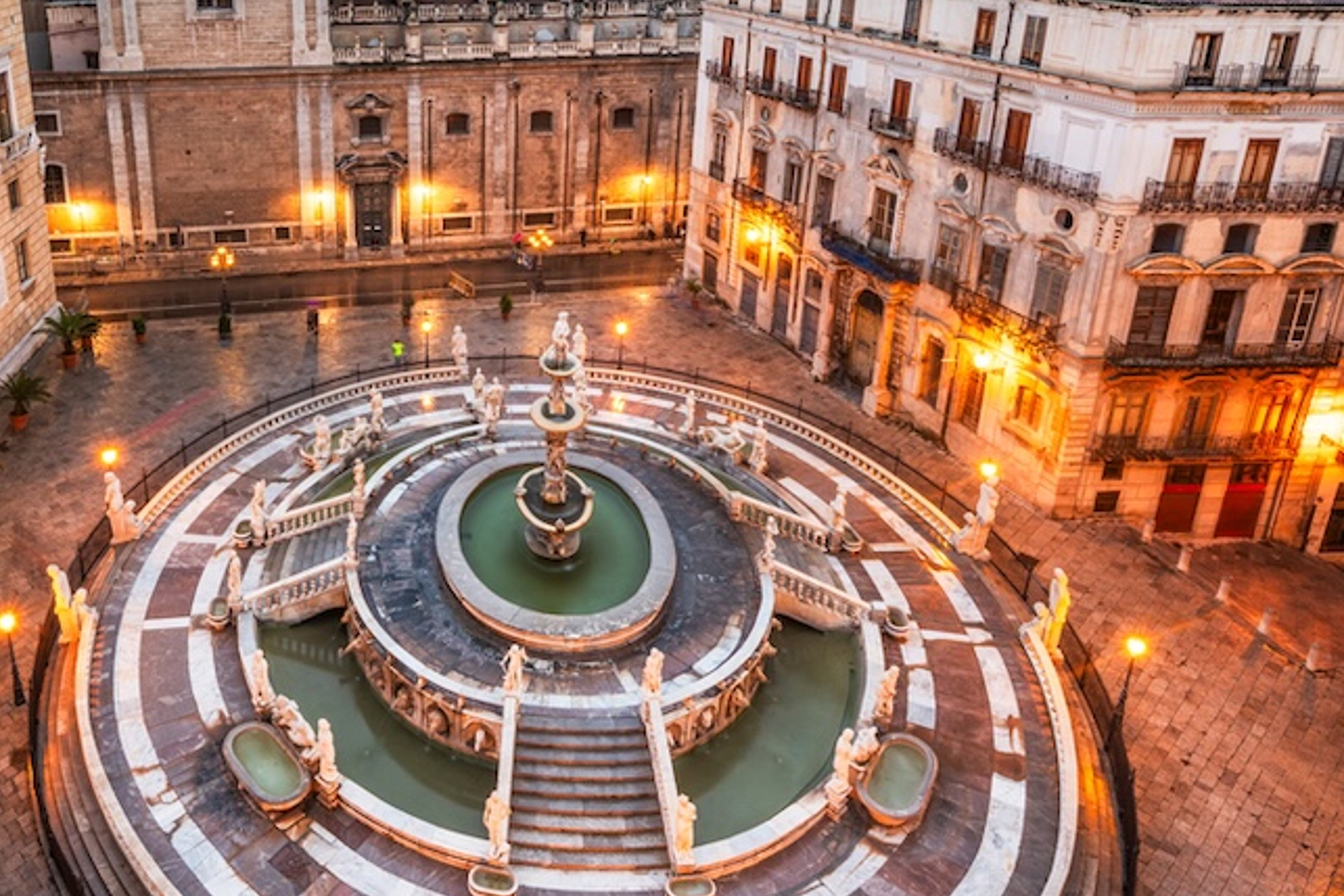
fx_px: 1046
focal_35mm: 28
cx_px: 433
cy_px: 213
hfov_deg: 63.6
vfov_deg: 44.7
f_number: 11
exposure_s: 5
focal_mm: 15
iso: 64
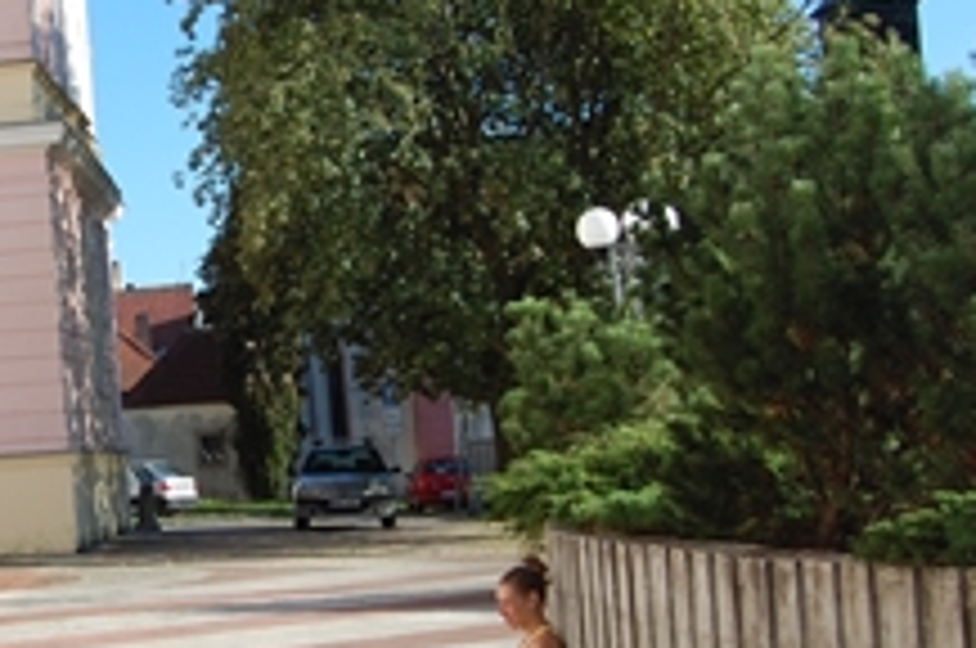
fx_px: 2247
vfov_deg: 16.4
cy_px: 382
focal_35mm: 83
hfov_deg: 23.5
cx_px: 4
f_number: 8
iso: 200
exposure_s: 1/250
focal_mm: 24
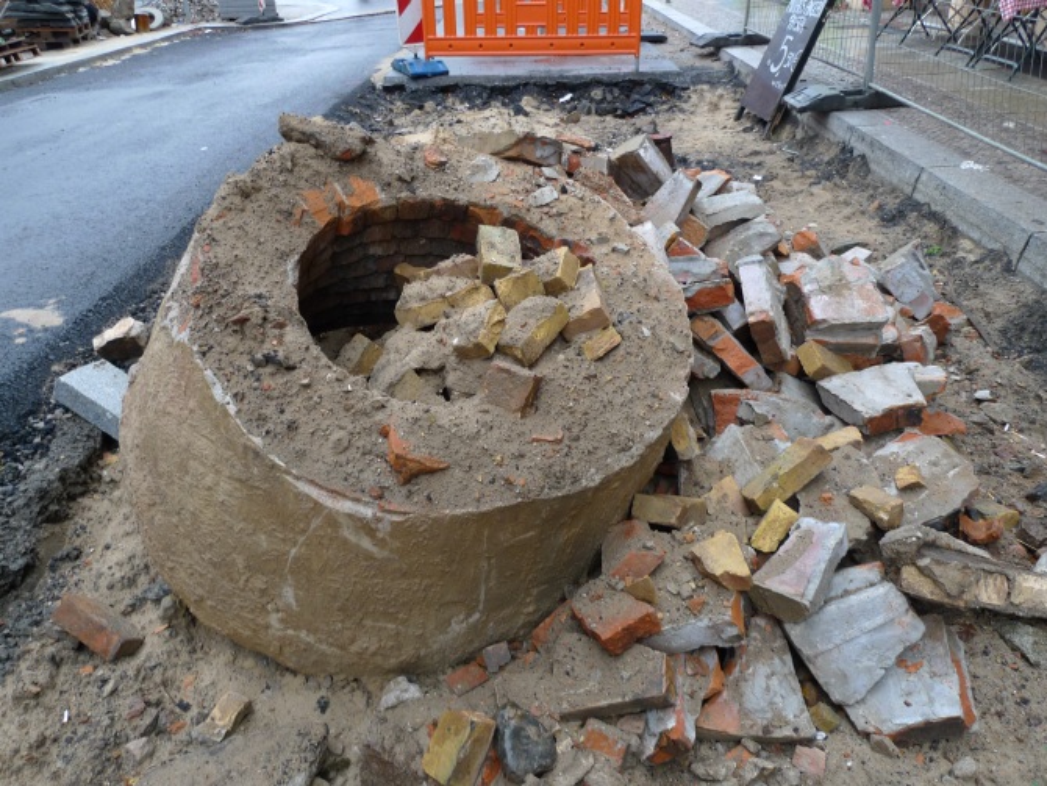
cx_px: 524
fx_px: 787
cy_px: 393
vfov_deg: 53.1
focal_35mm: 26
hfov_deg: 67.3
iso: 100
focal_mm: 5.4
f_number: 2.1
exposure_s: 1/30
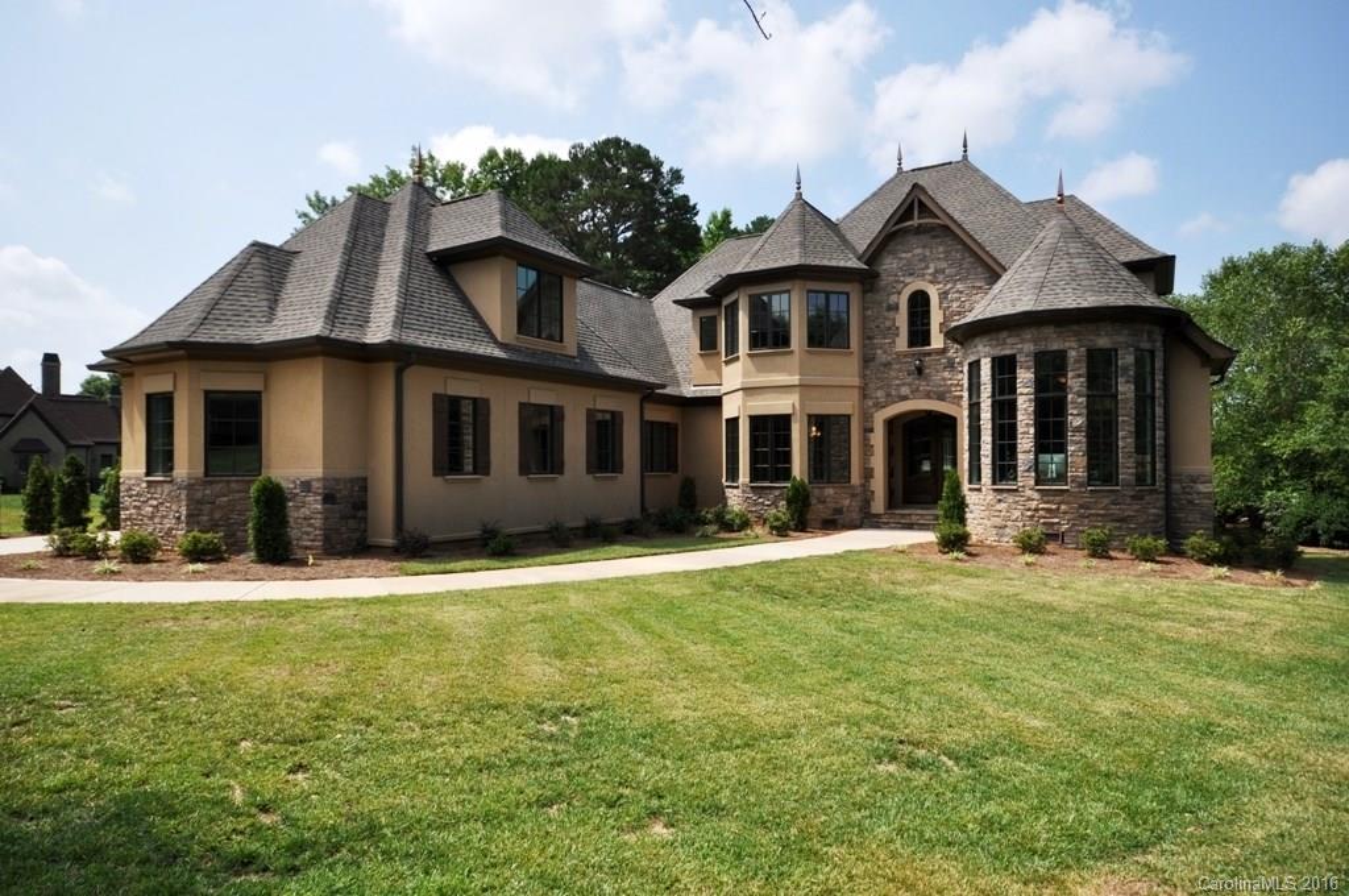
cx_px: 674
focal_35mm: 22
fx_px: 842
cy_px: 448
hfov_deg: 77.4
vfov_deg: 56.0
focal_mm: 15
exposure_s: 1/400
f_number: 10
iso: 200
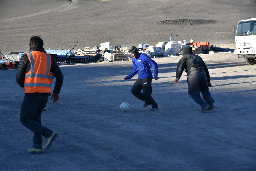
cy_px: 86
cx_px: 128
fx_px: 640
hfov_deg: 22.6
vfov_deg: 15.2
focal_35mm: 90
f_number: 4.8
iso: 100
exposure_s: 1/250
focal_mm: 60
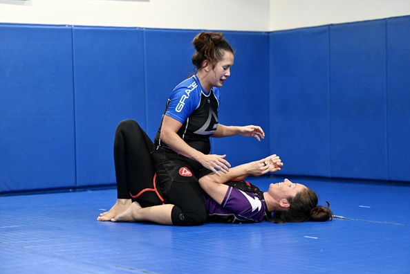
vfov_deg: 15.2
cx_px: 207
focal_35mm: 90
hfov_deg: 22.6
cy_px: 138
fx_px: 1025
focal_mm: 89
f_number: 2.8
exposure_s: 1/640
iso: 16000
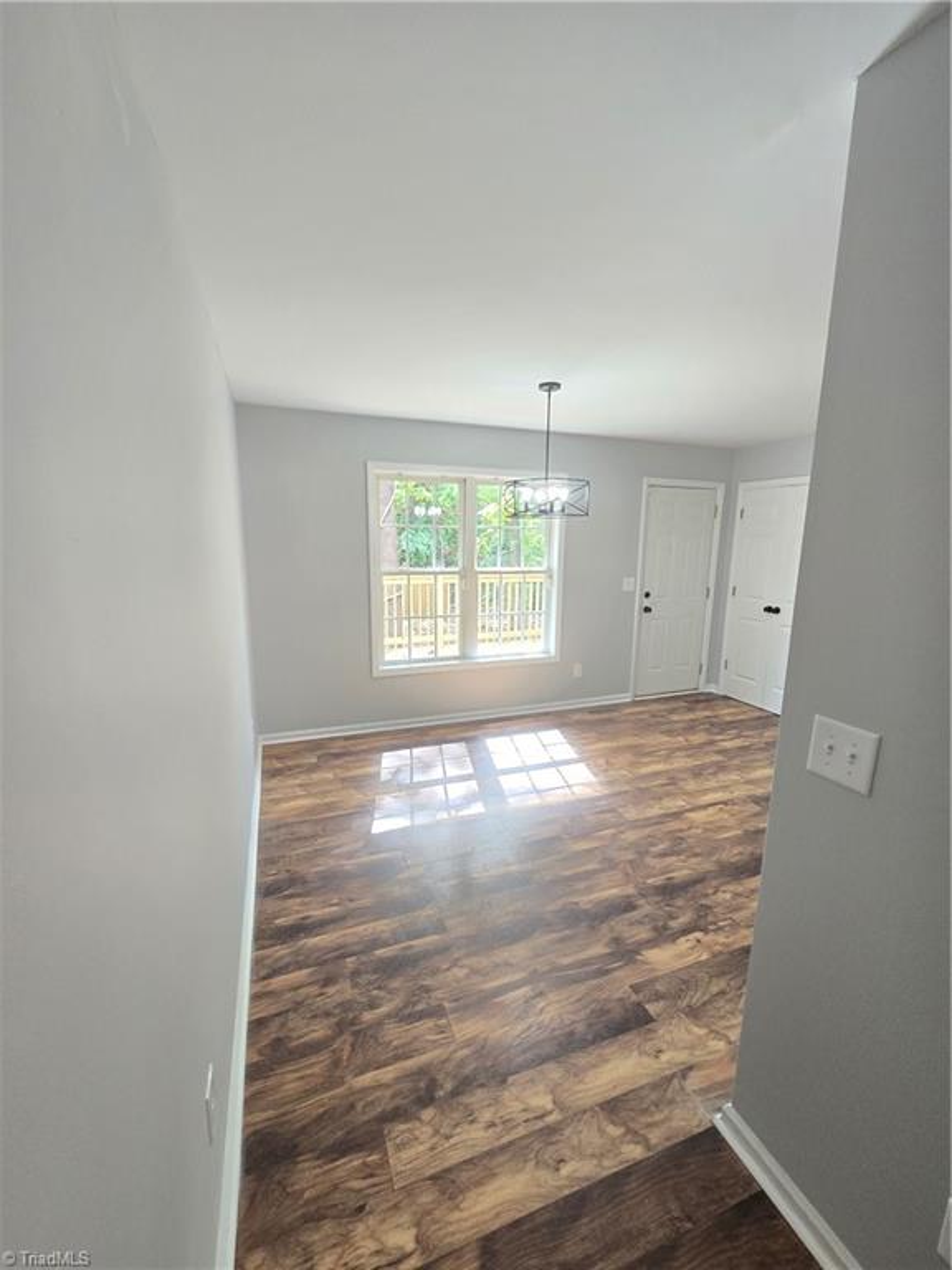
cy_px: 635
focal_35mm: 13
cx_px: 476
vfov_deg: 106.2
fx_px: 477
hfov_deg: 89.9
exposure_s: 1/60
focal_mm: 2.2
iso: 200
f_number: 2.2
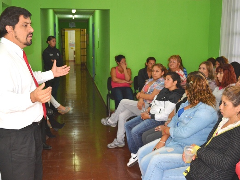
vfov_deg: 33.6
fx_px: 298
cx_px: 112
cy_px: 90
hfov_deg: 43.8
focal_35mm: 43
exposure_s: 1/60
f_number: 4.2
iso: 720
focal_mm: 26
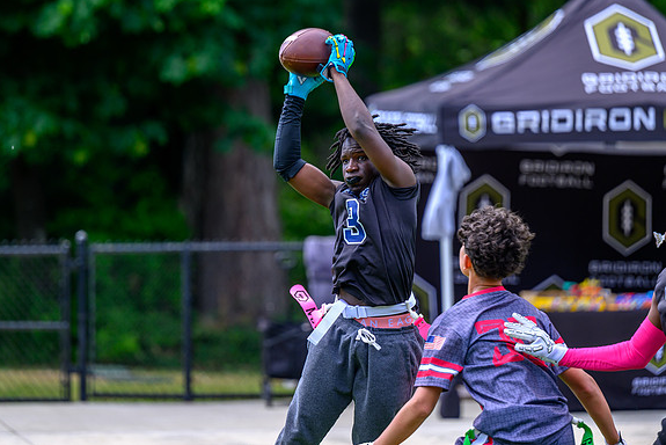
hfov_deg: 8.9
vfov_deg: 6.0
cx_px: 307
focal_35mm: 230
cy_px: 164
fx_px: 4257
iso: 200
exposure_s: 1/800
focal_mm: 175
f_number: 3.2
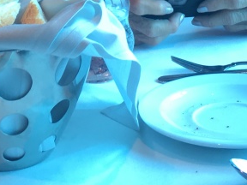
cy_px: -130
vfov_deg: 13.2
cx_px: 57
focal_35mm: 103
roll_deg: +2.4
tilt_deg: -4.8
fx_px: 735
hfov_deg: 18.9
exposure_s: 1/40
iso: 32
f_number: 2.2
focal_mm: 4.15
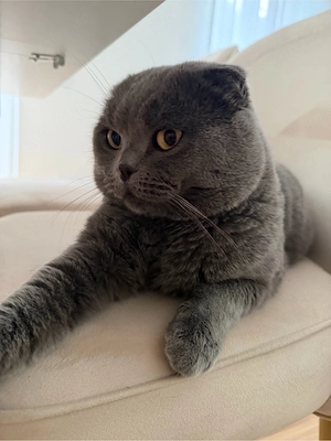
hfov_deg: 56.8
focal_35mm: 24
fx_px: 306
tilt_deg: -11.6
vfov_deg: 71.6
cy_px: 220
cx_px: 166
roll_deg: -5.2
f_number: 1.78
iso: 800
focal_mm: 6.76
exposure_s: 1/59
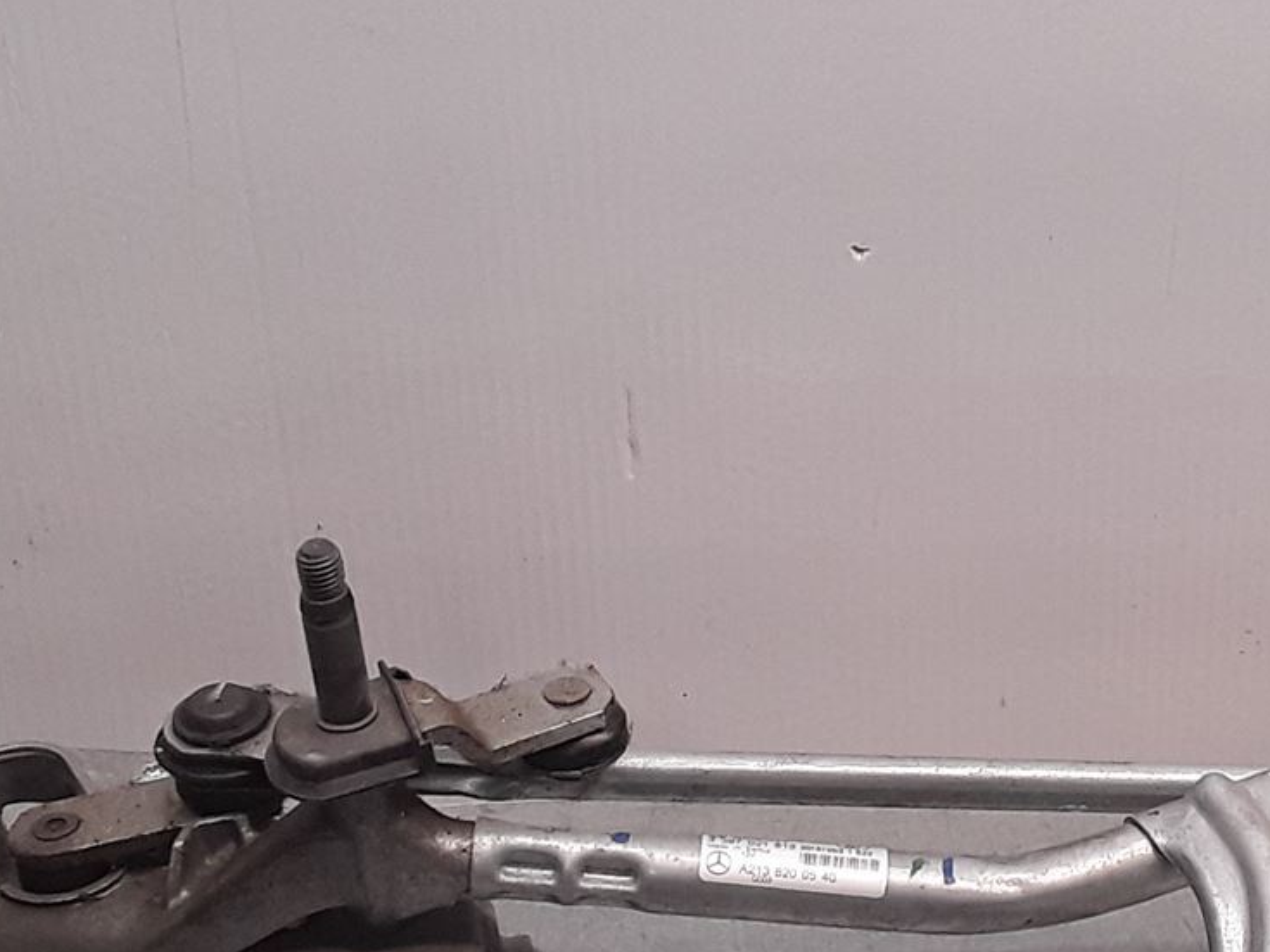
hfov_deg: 24.7
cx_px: 1002
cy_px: 682
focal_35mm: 78
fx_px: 2861
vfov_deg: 18.8
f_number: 1.9
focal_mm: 2.91
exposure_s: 1/100
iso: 50
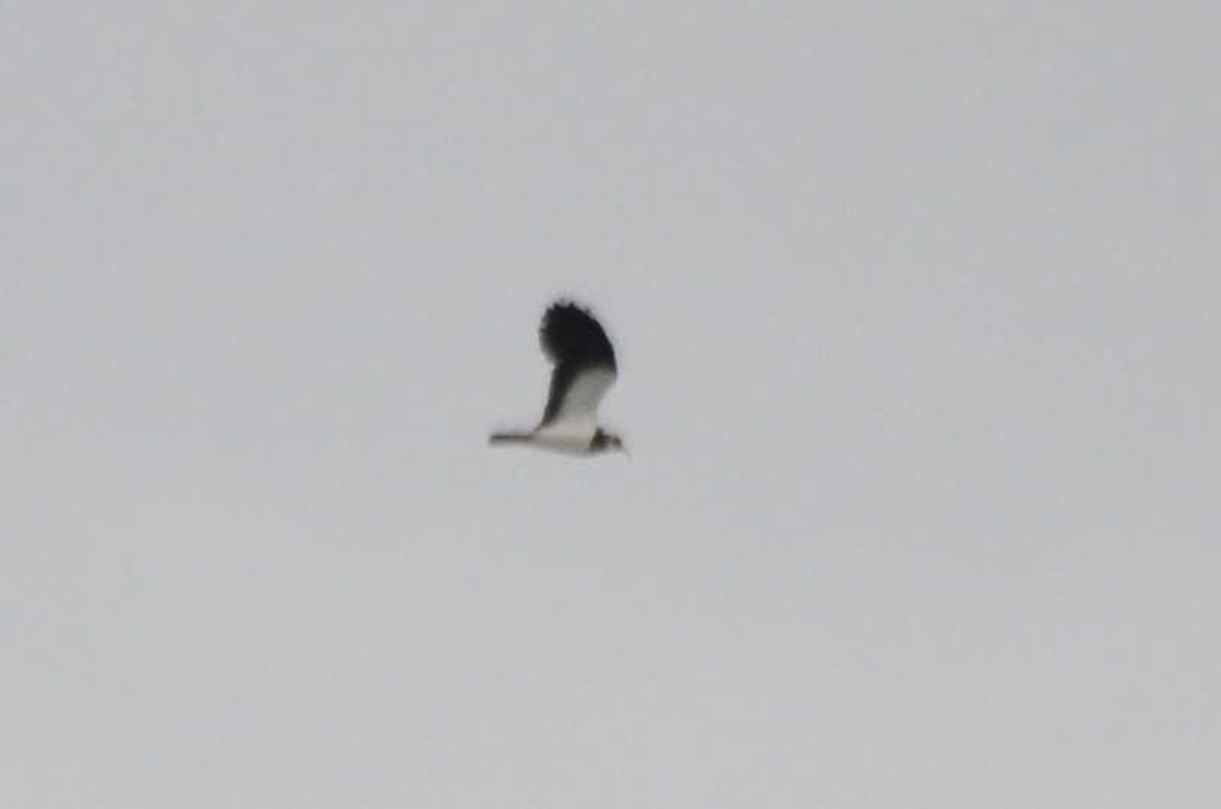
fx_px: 15230
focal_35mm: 450
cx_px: 610
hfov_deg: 4.6
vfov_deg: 3.0
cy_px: 404
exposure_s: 1/4000
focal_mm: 300
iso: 800
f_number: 5.6
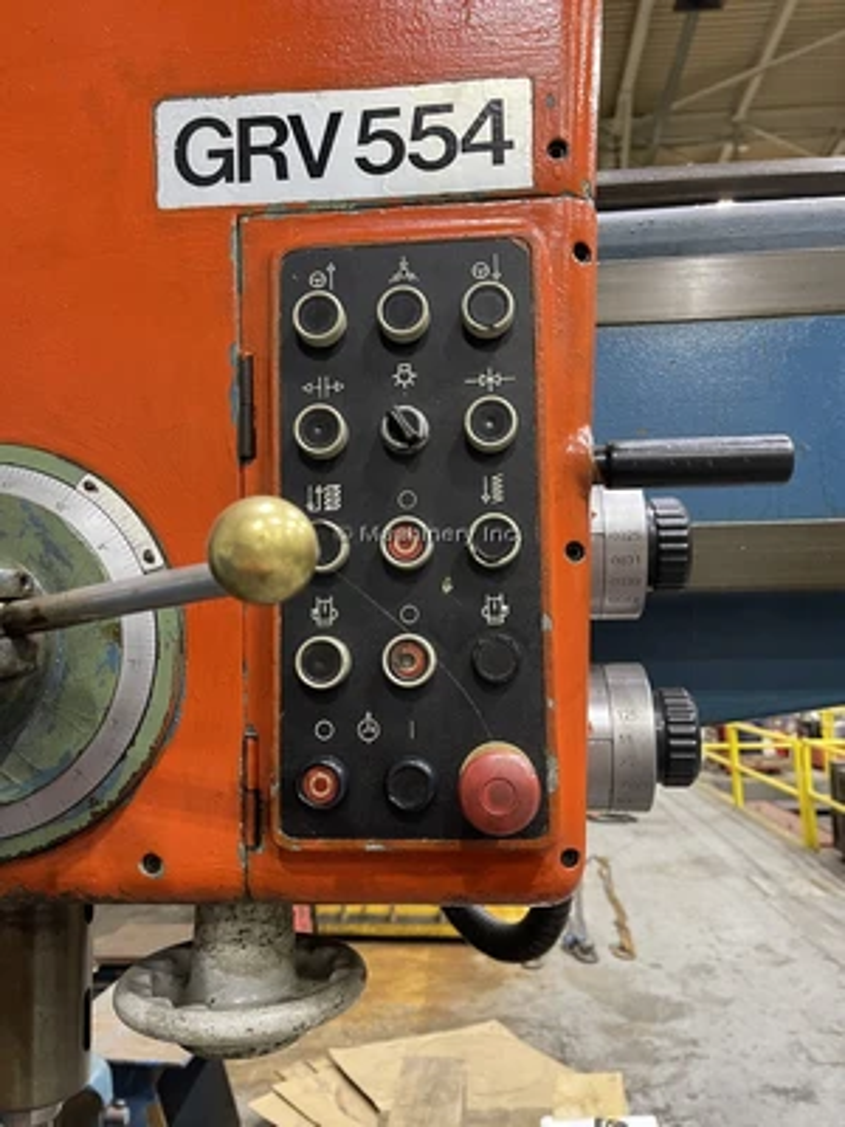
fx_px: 814
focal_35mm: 25
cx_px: 422
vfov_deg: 69.4
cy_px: 564
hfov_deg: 54.9
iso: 250
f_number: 1.6
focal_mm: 5.1
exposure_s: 1/60
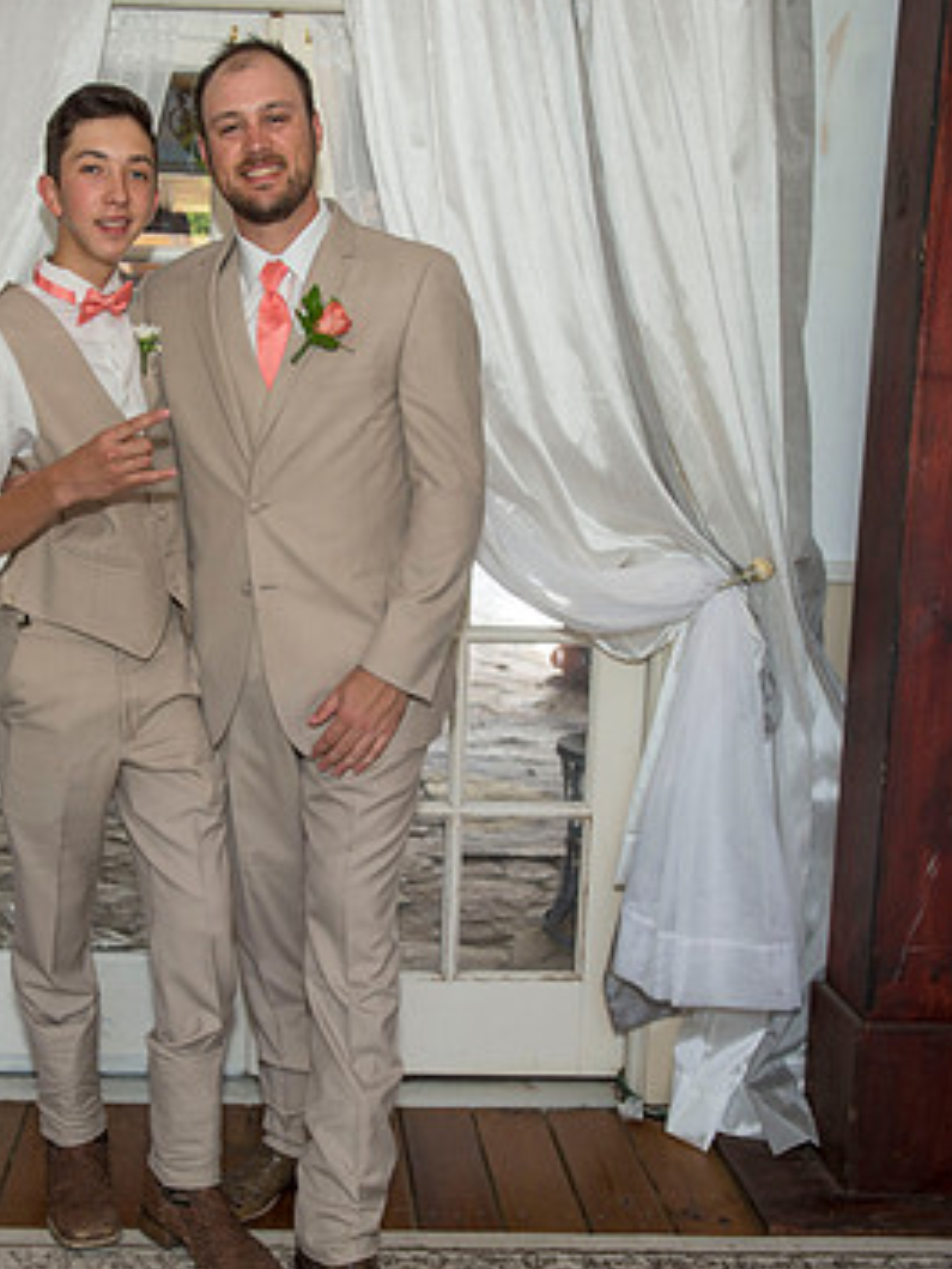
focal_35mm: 41
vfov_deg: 45.8
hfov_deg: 34.7
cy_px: 647
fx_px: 1503
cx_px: 291
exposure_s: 1/100
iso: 200
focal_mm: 26
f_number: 3.2
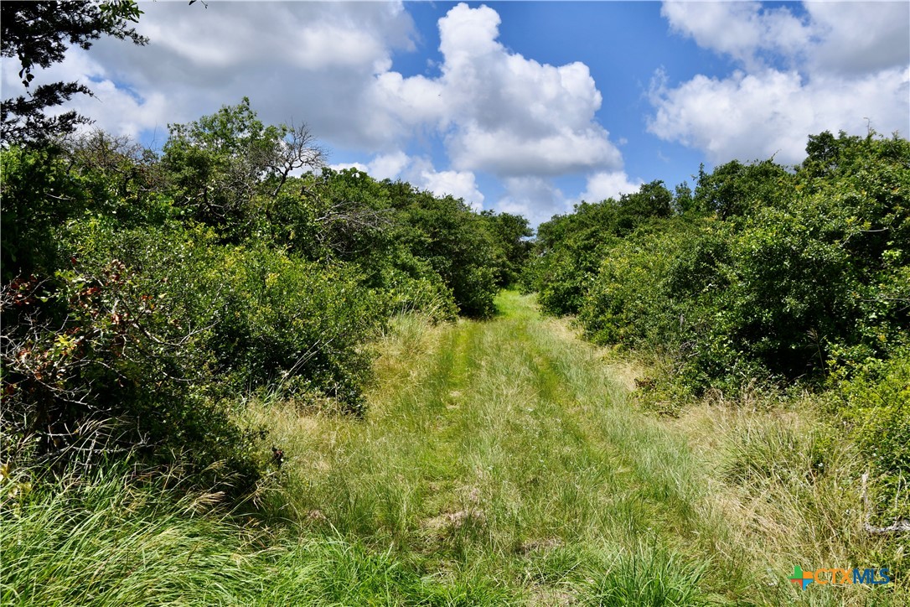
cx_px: 455
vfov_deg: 29.2
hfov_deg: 42.7
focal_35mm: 46
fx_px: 1163
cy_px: 304
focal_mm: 31
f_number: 9
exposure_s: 1/320
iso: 100
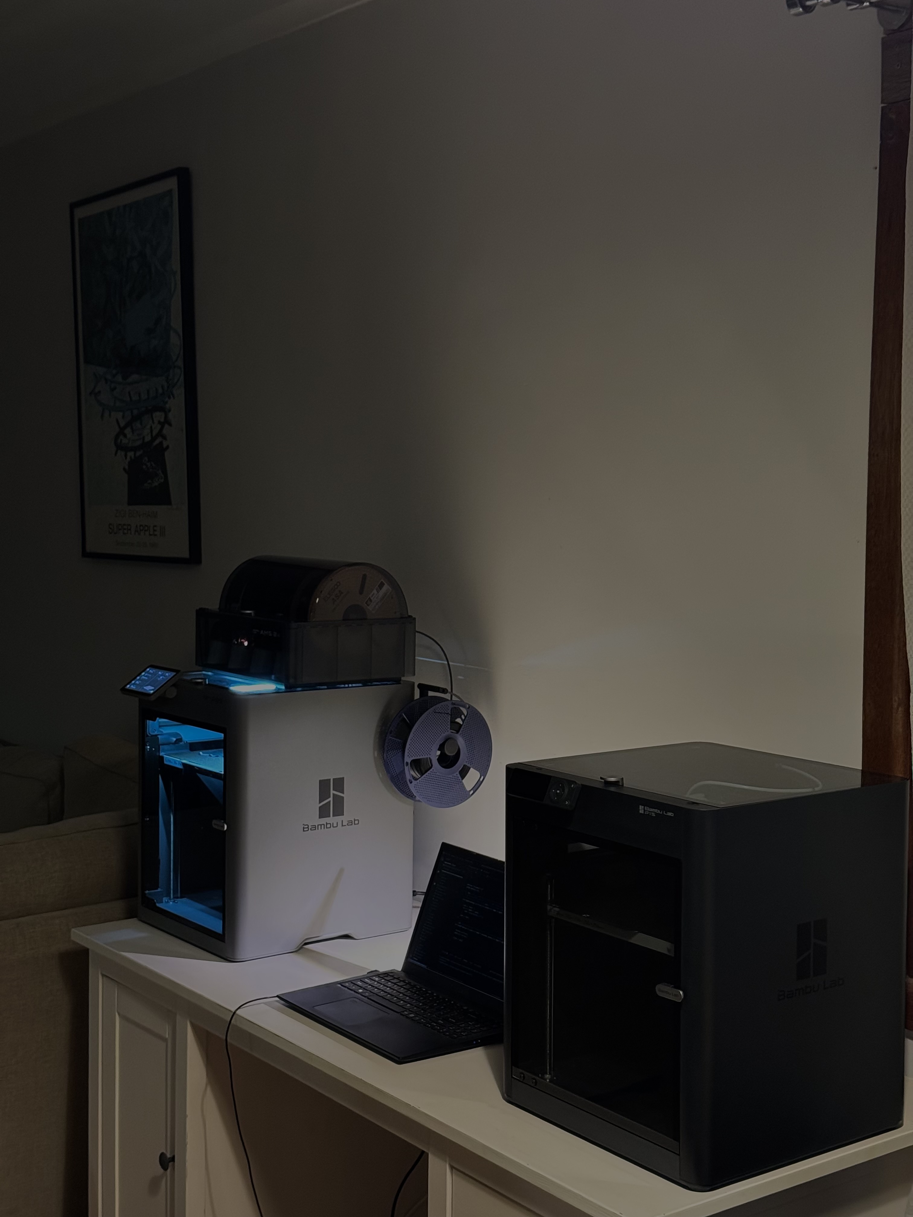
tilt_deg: -4.0
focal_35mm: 48
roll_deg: +0.4
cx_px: 456
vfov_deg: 39.7
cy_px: 608
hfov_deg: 30.3
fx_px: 1688
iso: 500
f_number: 1.78
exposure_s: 1/33
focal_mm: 6.76
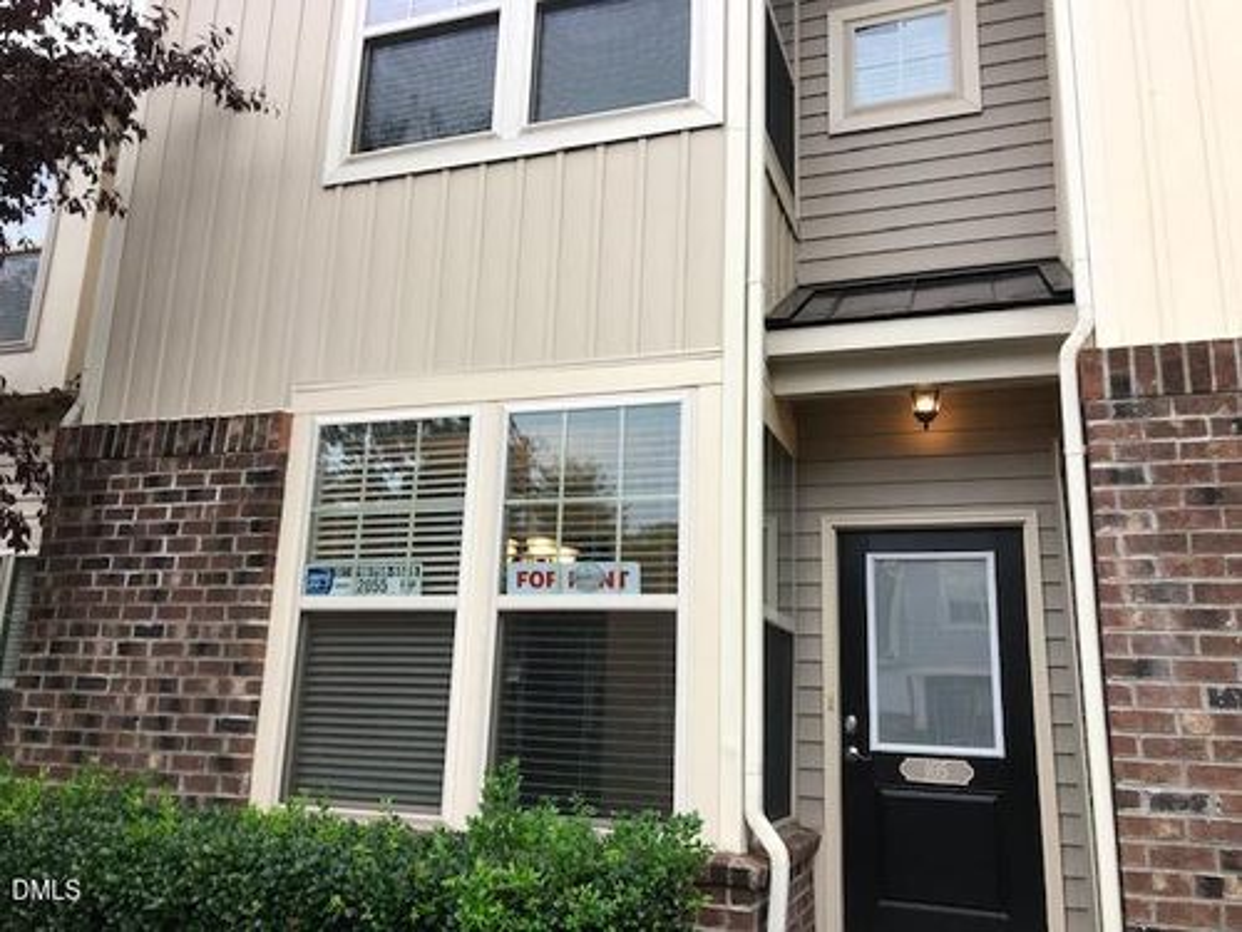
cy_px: 466
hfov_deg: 63.4
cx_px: 621
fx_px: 1005
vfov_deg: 49.7
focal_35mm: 28
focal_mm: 3.99
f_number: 1.8
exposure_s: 1/120
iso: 25
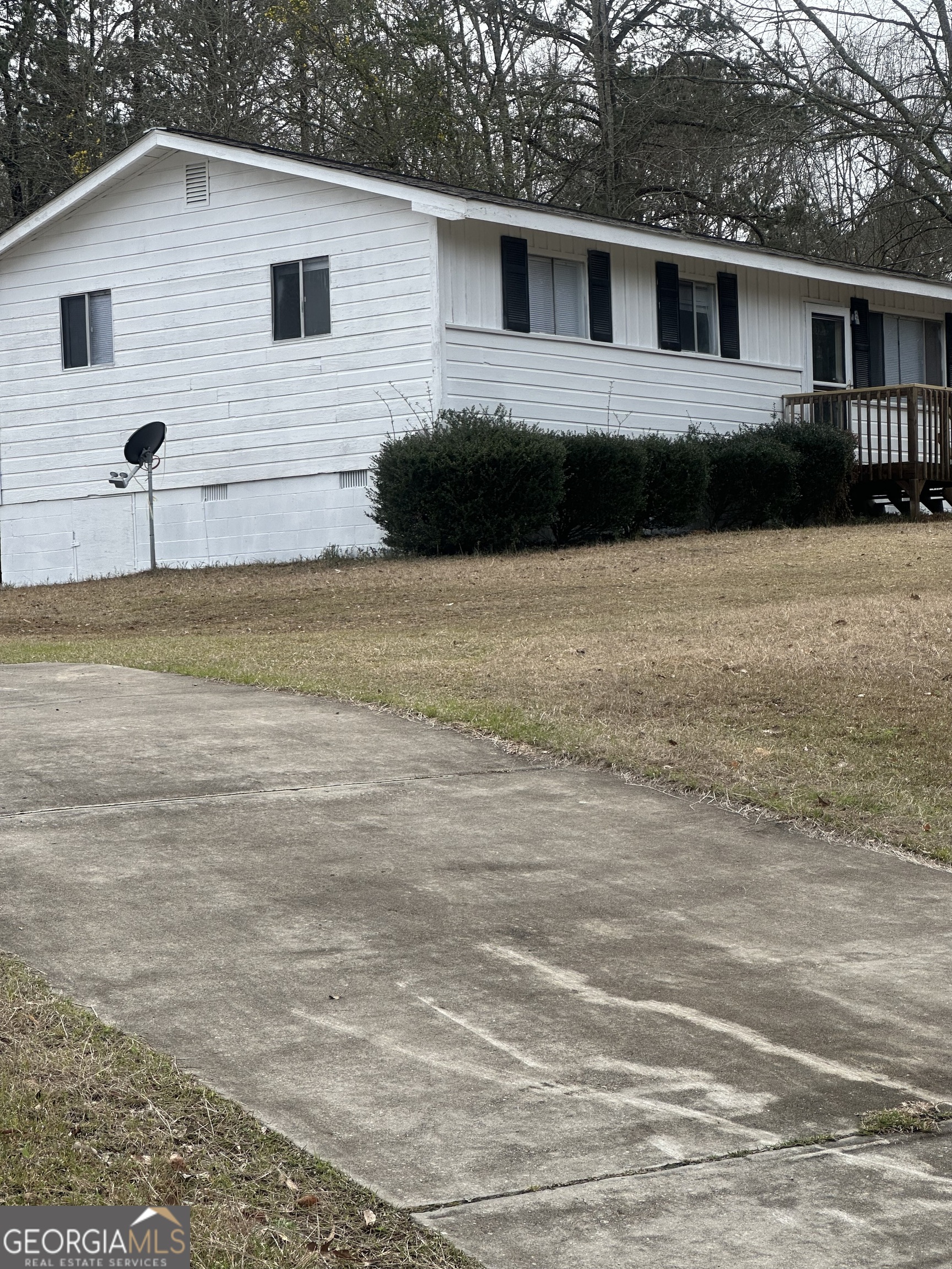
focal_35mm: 77
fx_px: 2824
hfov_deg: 19.1
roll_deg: +1.4
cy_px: 634
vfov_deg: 25.3
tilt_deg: +2.4
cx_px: 476
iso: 32
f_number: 2.8
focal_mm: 9
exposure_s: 1/185
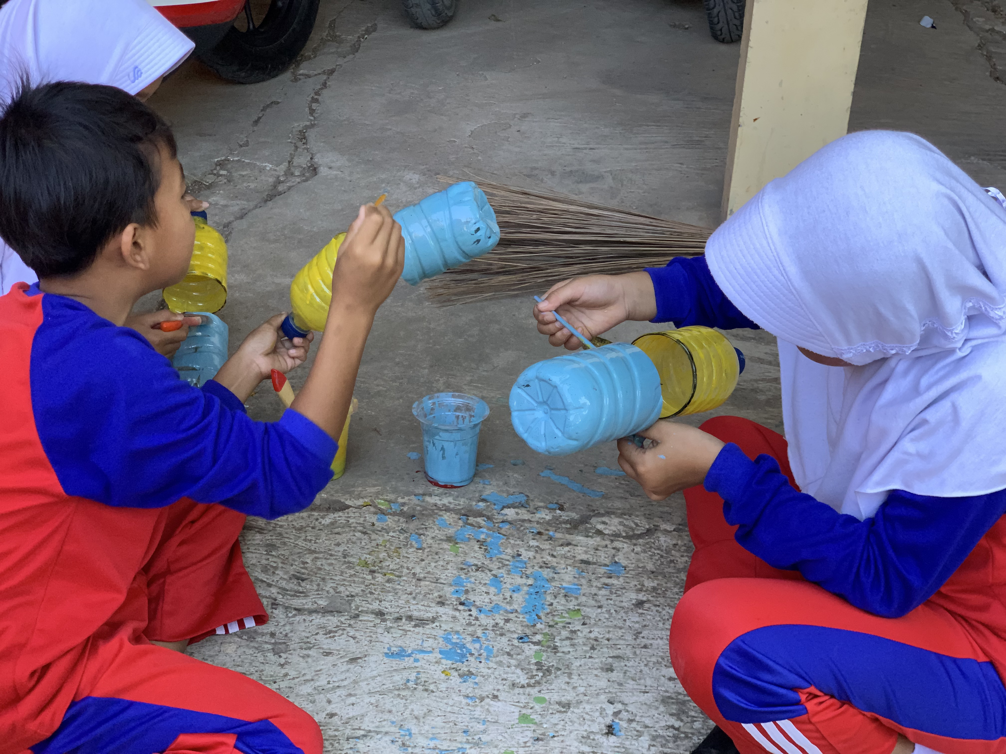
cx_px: 503
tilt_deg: -29.8
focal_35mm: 52
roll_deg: -4.0
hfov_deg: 36.8
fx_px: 1511
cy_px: 377
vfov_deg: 28.0
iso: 80
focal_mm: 6
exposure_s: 1/122
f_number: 2.4
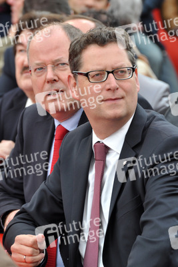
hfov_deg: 3.1
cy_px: 134
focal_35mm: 450
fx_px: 3334
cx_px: 89
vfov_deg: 4.6
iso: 400
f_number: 8
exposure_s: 1/125
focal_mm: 300
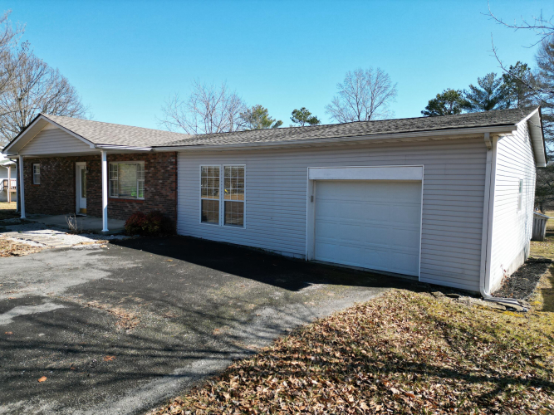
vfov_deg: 56.8
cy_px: 208
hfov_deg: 71.6
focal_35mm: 24
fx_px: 384
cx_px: 277
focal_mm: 6.72
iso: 150
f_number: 1.7
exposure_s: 1/2000
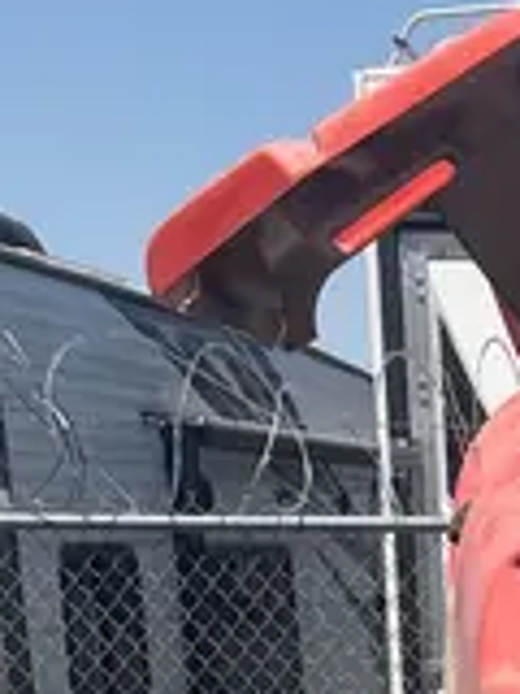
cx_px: 1118
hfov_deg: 11.0
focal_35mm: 119
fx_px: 2383
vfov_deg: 15.2
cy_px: 1082
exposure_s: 1/3623
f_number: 1.6
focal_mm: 5.1
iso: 50
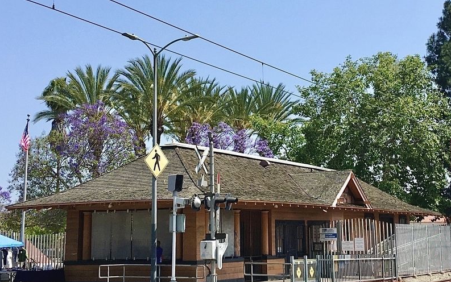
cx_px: 225
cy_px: 170
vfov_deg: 40.4
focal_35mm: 31
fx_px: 381
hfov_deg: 61.2
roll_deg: +0.6
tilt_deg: +10.8
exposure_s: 1/1399
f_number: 2.2
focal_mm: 4.15
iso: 25
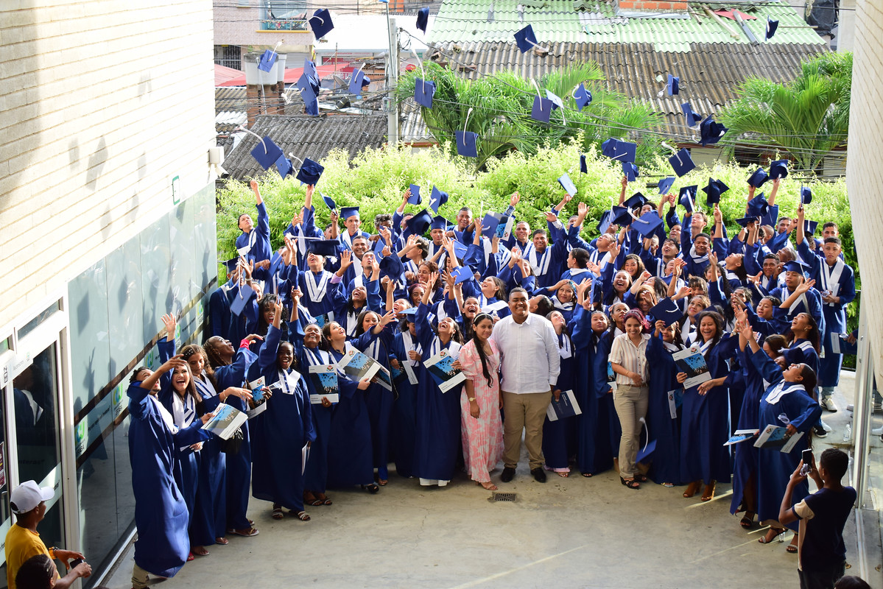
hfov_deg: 33.4
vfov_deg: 22.6
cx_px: 442
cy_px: 294
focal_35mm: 60
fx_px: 1472
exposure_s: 1/160
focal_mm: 40
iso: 250
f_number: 5
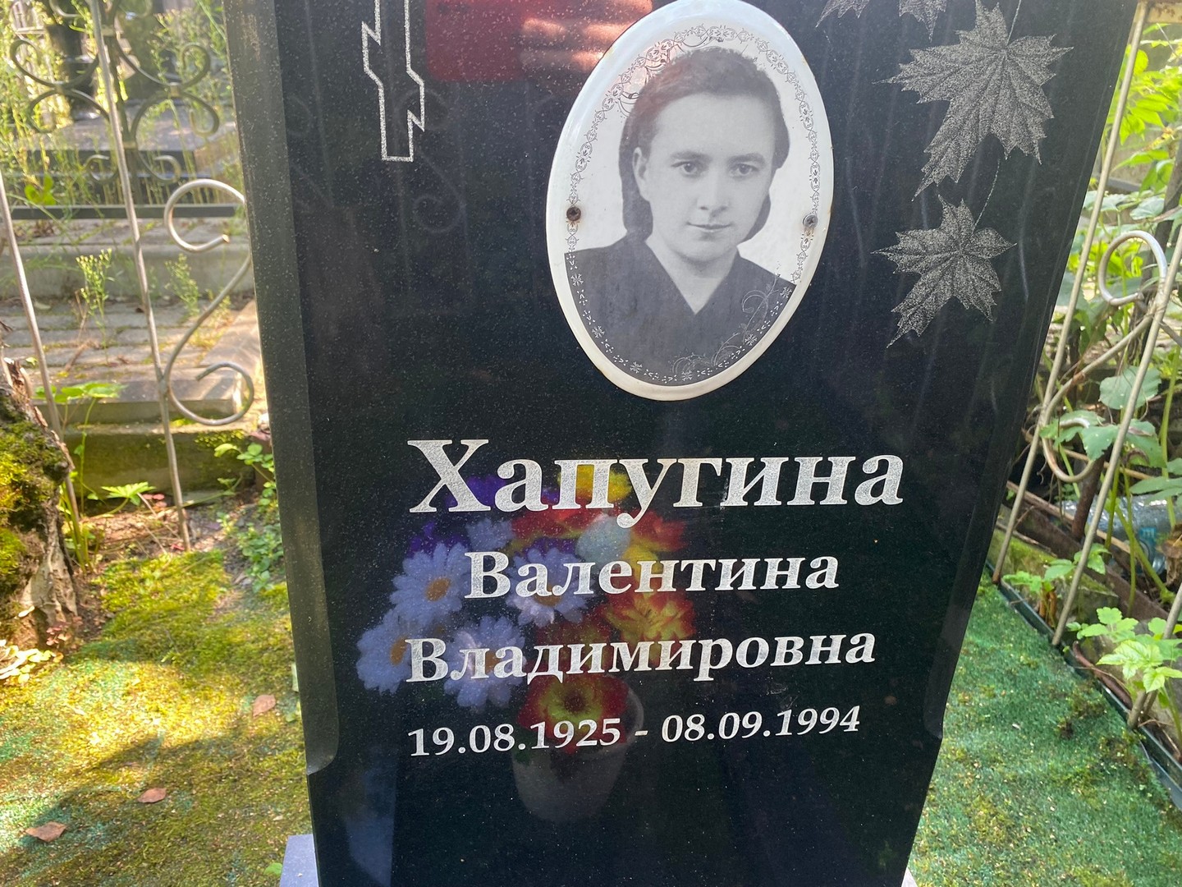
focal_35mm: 26
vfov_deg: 53.1
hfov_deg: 67.3
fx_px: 888
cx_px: 591
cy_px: 444
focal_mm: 4.25
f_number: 1.8
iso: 80
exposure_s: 1/121
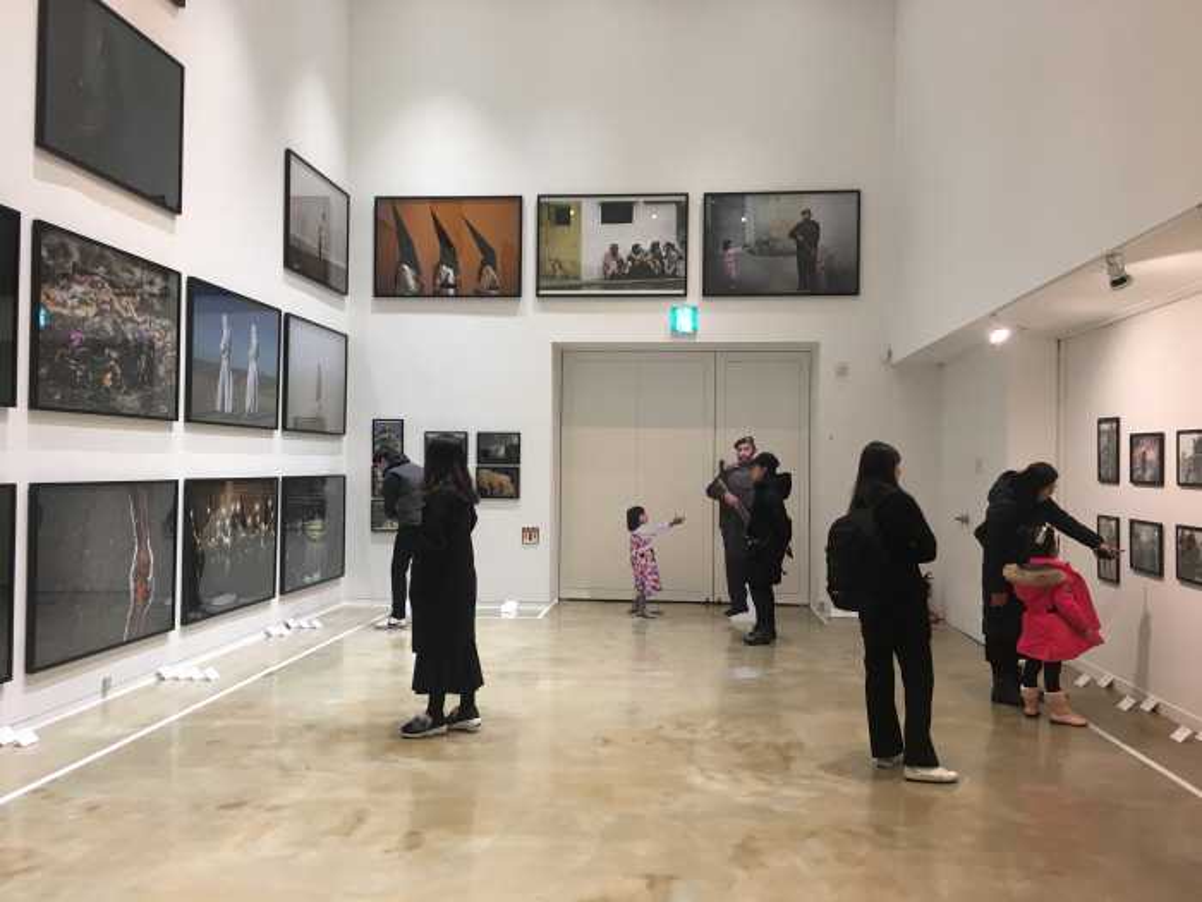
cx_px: 601
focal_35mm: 29
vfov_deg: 48.2
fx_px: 1007
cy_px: 451
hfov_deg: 61.7
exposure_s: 1/30
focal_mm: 4.15
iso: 50
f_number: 2.2
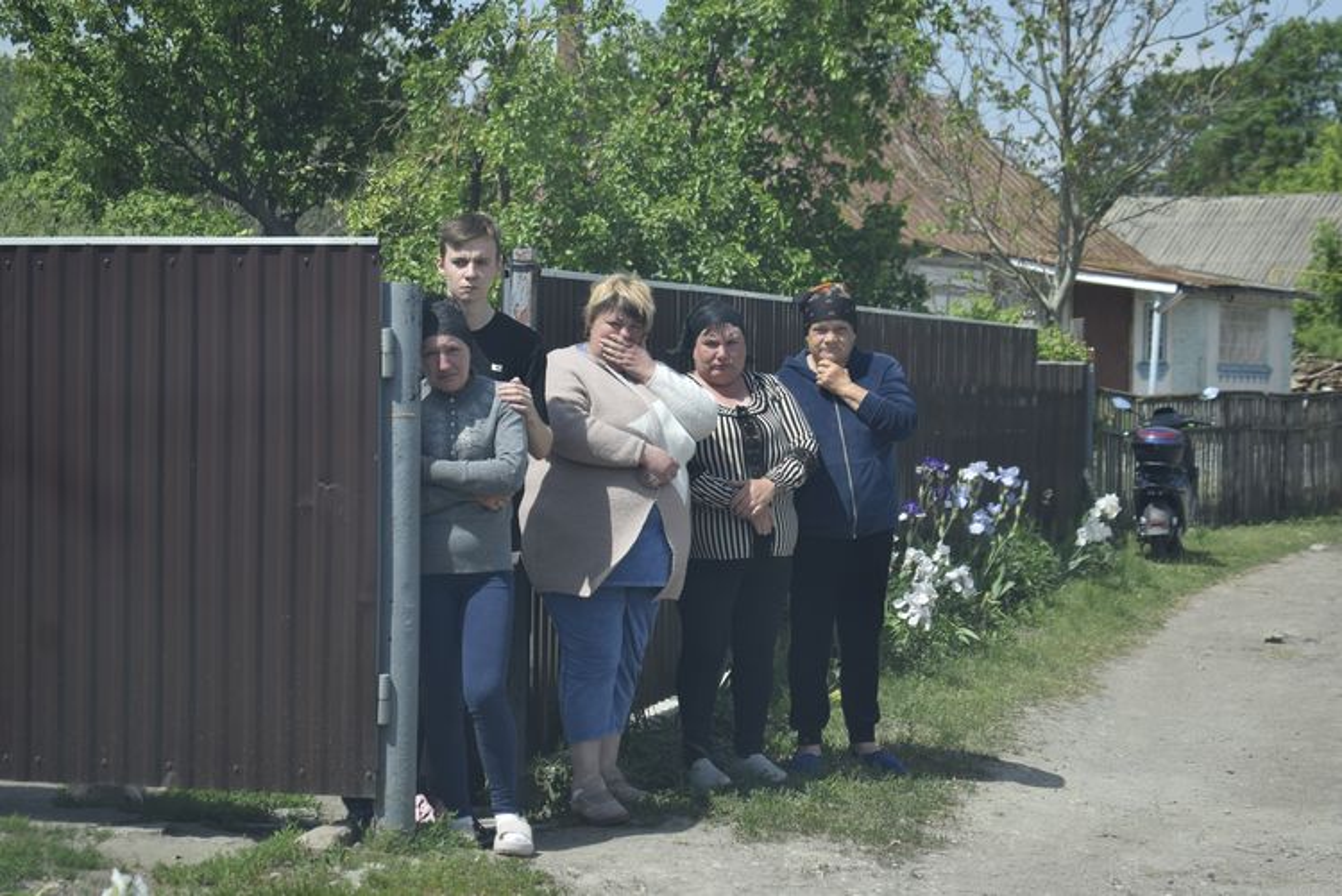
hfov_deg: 24.6
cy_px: 448
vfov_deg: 16.6
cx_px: 671
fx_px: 3077
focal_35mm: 82
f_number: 5.6
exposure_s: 1/800
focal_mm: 55
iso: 200
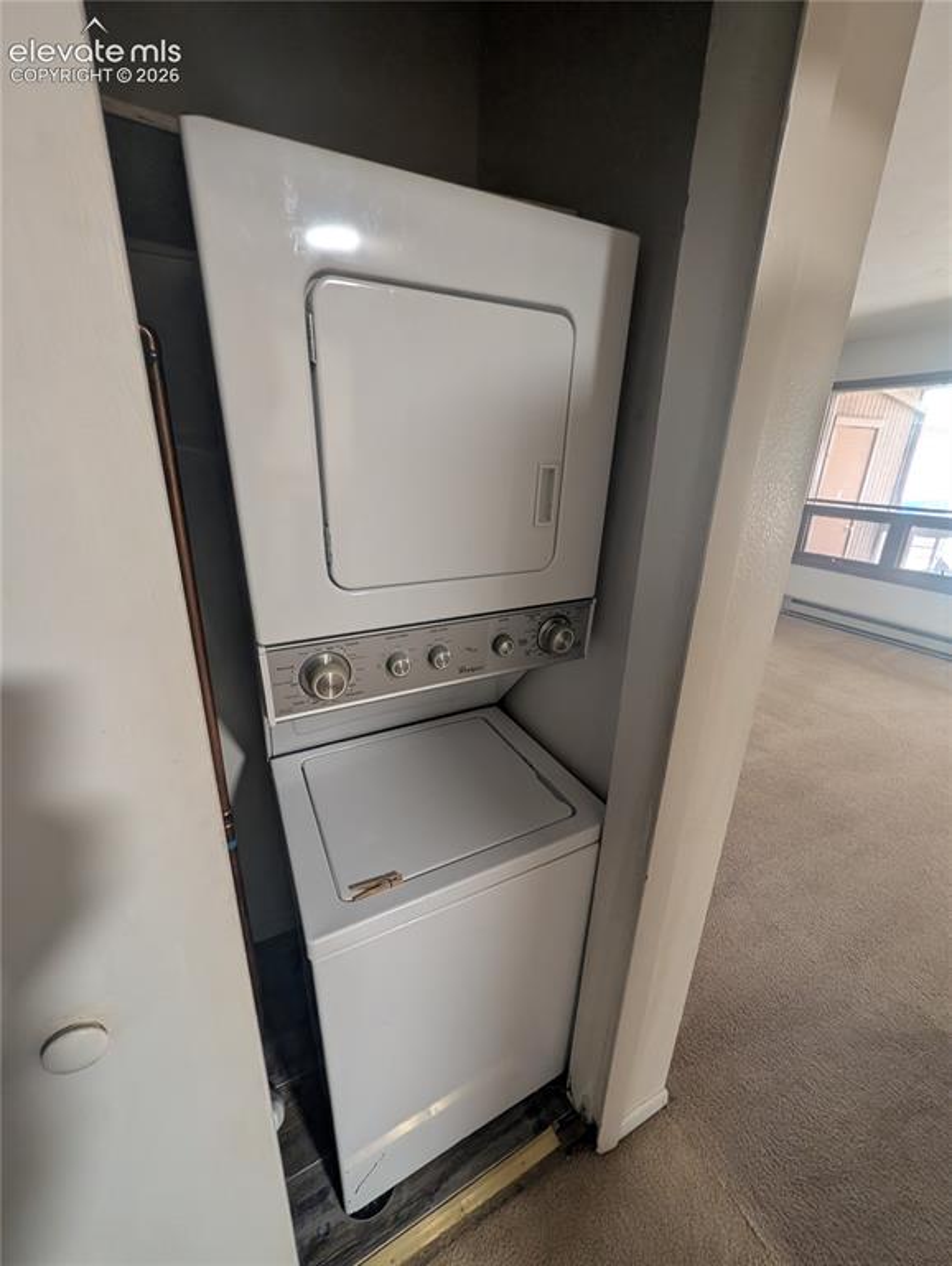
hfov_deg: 94.6
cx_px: 476
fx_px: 439
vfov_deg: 110.5
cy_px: 633
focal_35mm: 12
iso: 165
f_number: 1.7
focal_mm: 2.02
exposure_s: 1/40.5
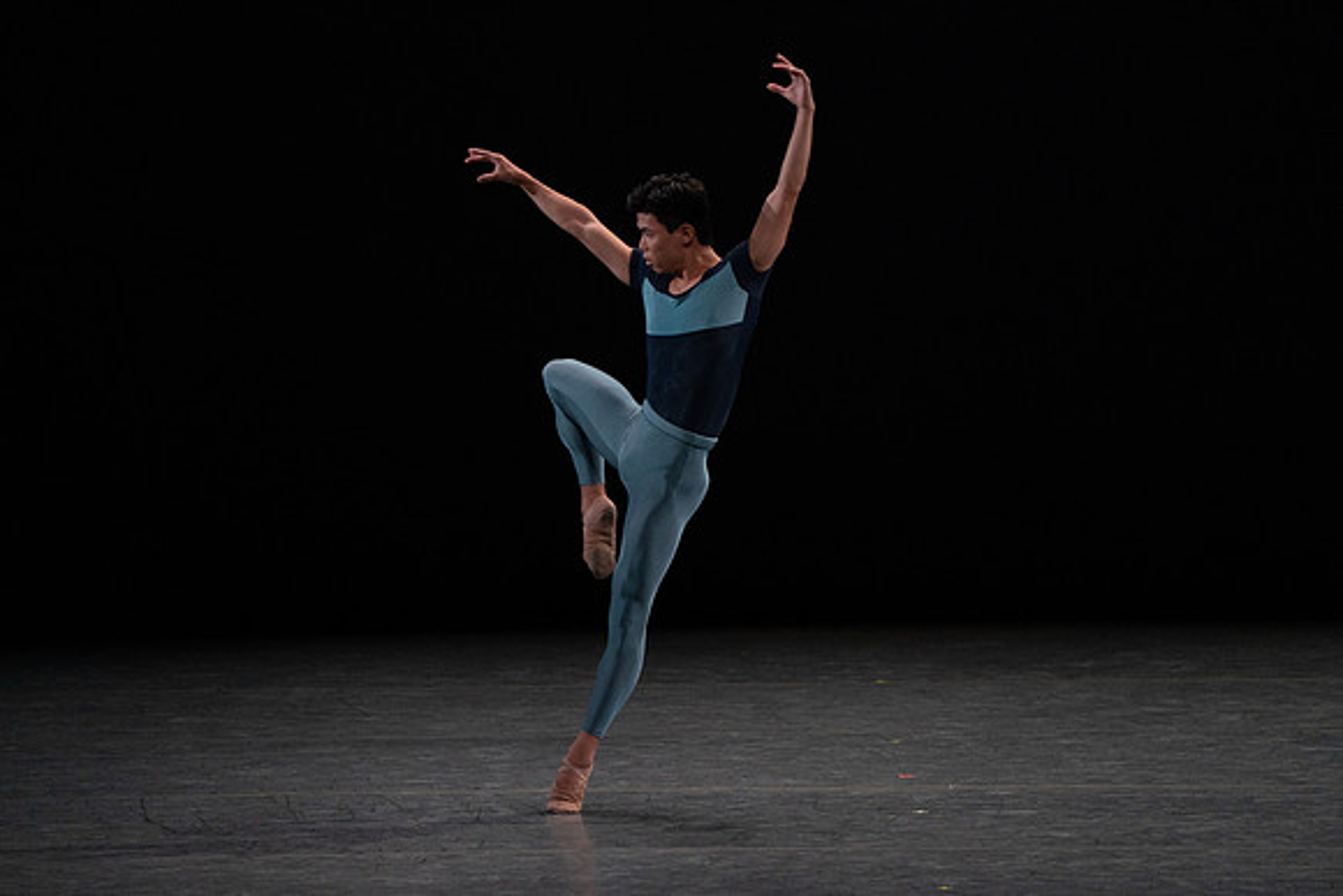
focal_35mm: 400
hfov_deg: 5.2
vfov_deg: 3.4
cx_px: 672
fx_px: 14925
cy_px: 448
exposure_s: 1/400
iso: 5000
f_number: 5.6
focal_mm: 400
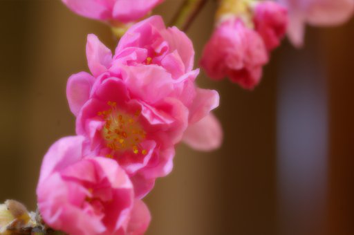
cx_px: 177
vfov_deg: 10.1
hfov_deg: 15.2
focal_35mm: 135
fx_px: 1326
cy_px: 118
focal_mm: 90
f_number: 5.6
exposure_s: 2
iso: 200
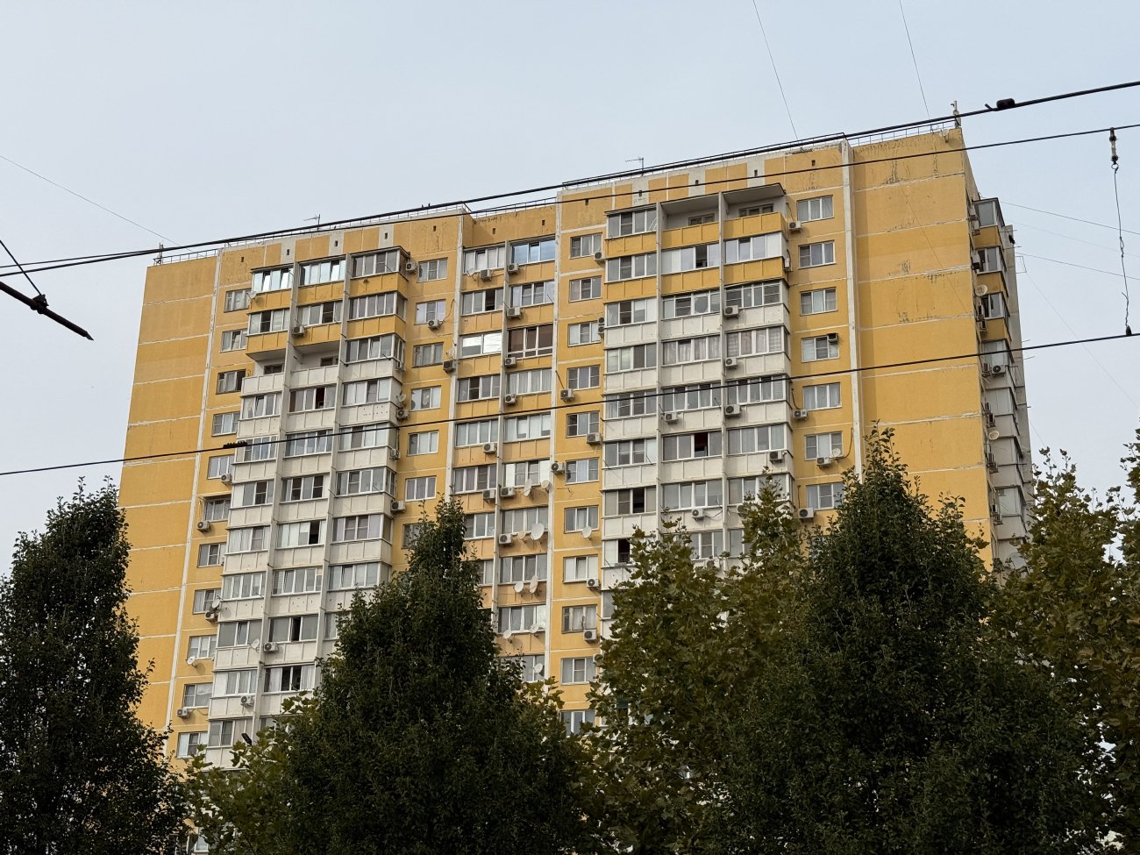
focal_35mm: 48
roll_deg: -1.9
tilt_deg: +23.4
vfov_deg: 30.3
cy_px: 428
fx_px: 1581
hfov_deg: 39.7
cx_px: 570
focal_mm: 6.76
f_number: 1.78
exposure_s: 1/7143
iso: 64
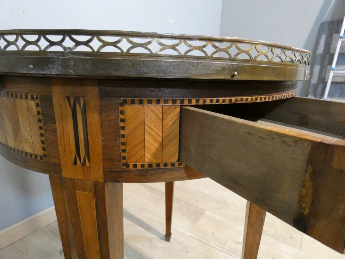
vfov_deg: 66.0
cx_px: 172
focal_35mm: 20
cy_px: 130
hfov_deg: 81.7
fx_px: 199
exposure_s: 1/125
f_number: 2.8
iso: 1250
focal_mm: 3.6
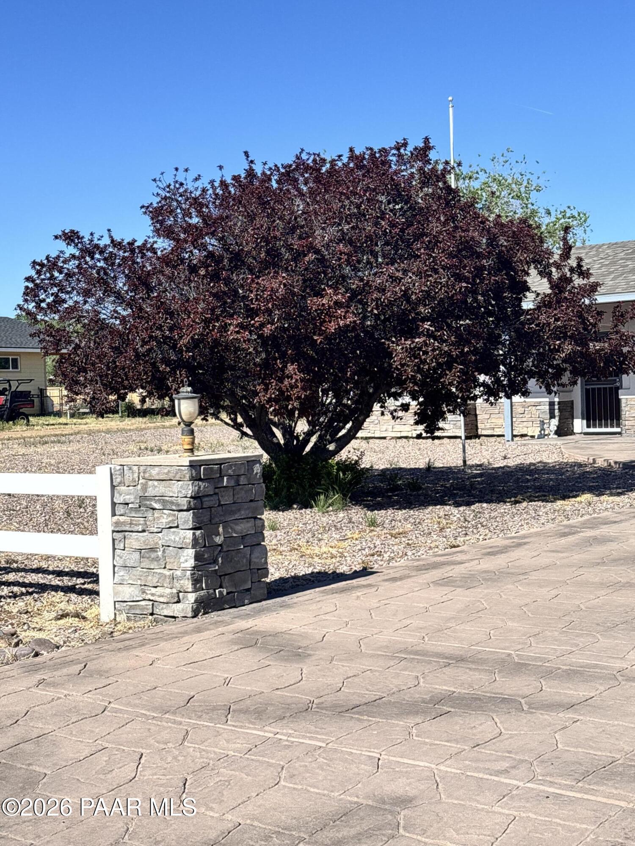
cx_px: 318
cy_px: 423
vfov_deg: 36.8
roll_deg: +1.1
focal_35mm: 52
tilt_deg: -0.7
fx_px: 1272
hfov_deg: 28.0
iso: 40
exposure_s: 1/2639
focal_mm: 5.96
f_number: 1.6
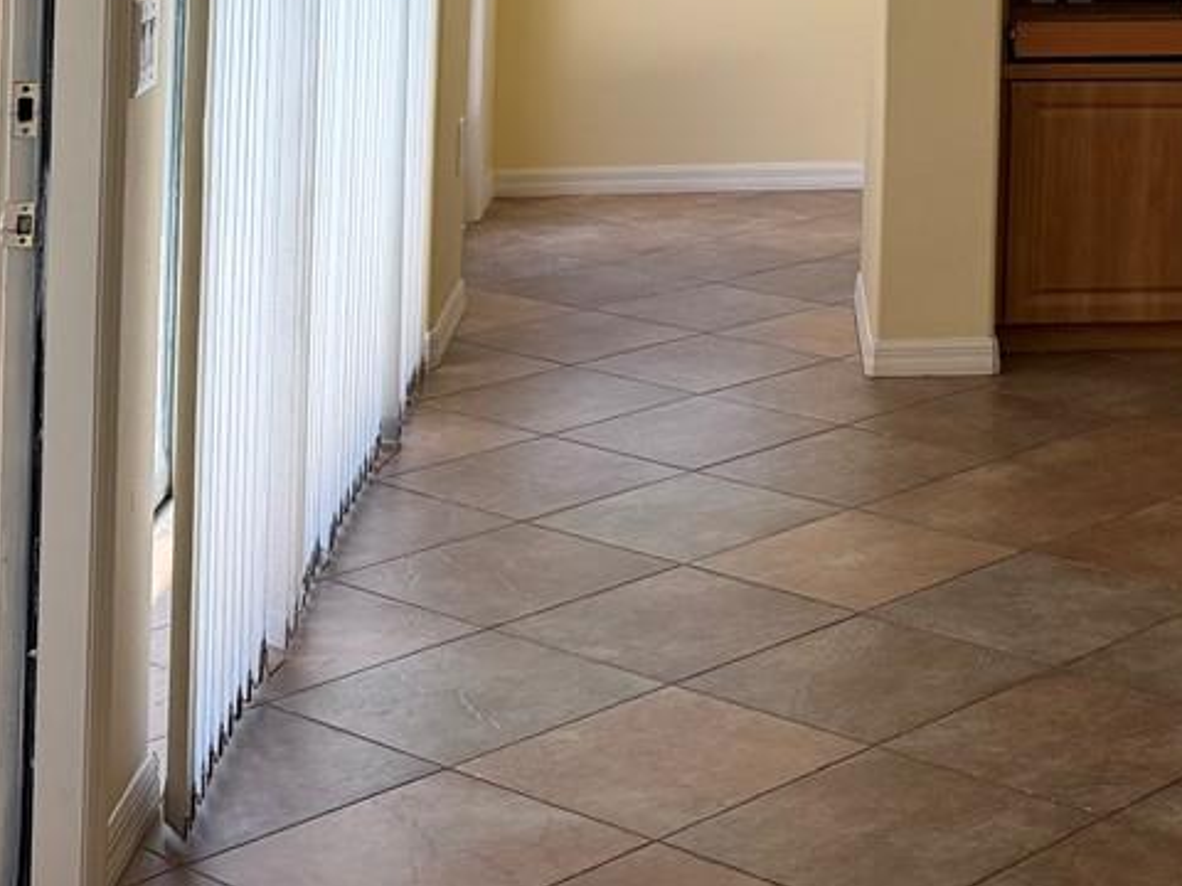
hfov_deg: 23.2
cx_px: 1248
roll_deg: -1.2
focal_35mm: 80
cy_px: -374
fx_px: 2732
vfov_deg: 17.0
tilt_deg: +2.3
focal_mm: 6.76
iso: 64
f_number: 1.78
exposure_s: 1/121
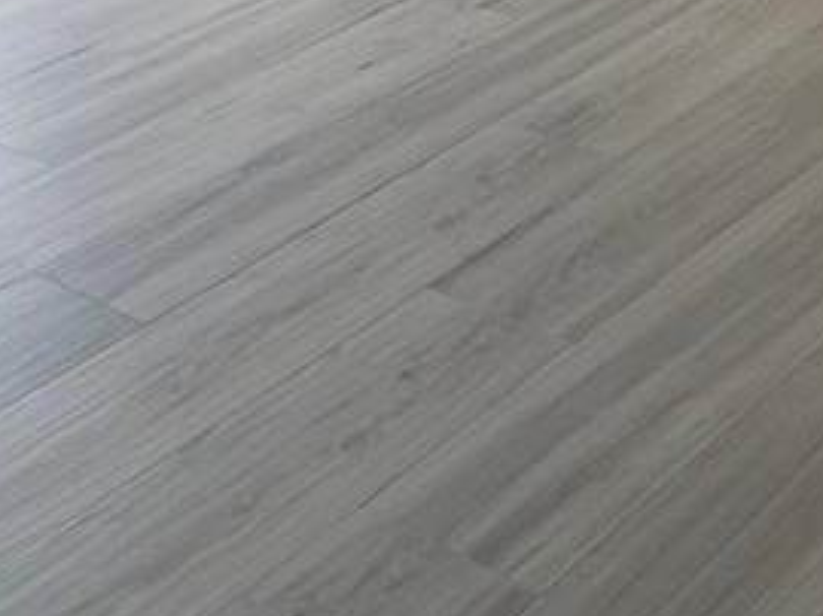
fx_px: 1758
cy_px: -146
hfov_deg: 26.3
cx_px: 524
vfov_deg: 18.7
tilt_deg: -15.0
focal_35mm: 74
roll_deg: +7.1
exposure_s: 1/120
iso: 40
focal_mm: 4.2
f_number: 1.6
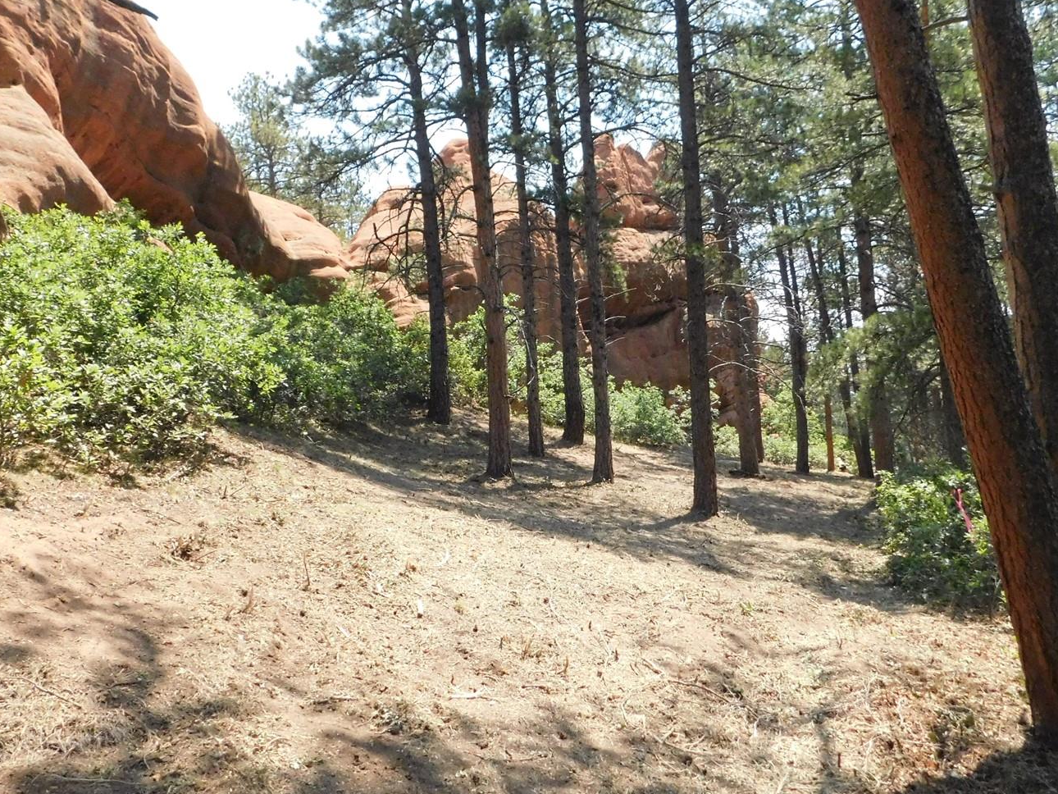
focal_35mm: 31
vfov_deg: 45.3
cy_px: 341
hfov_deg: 58.3
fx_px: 948
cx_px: 521
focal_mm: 4.5
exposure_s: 1/640
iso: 800
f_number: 6.2
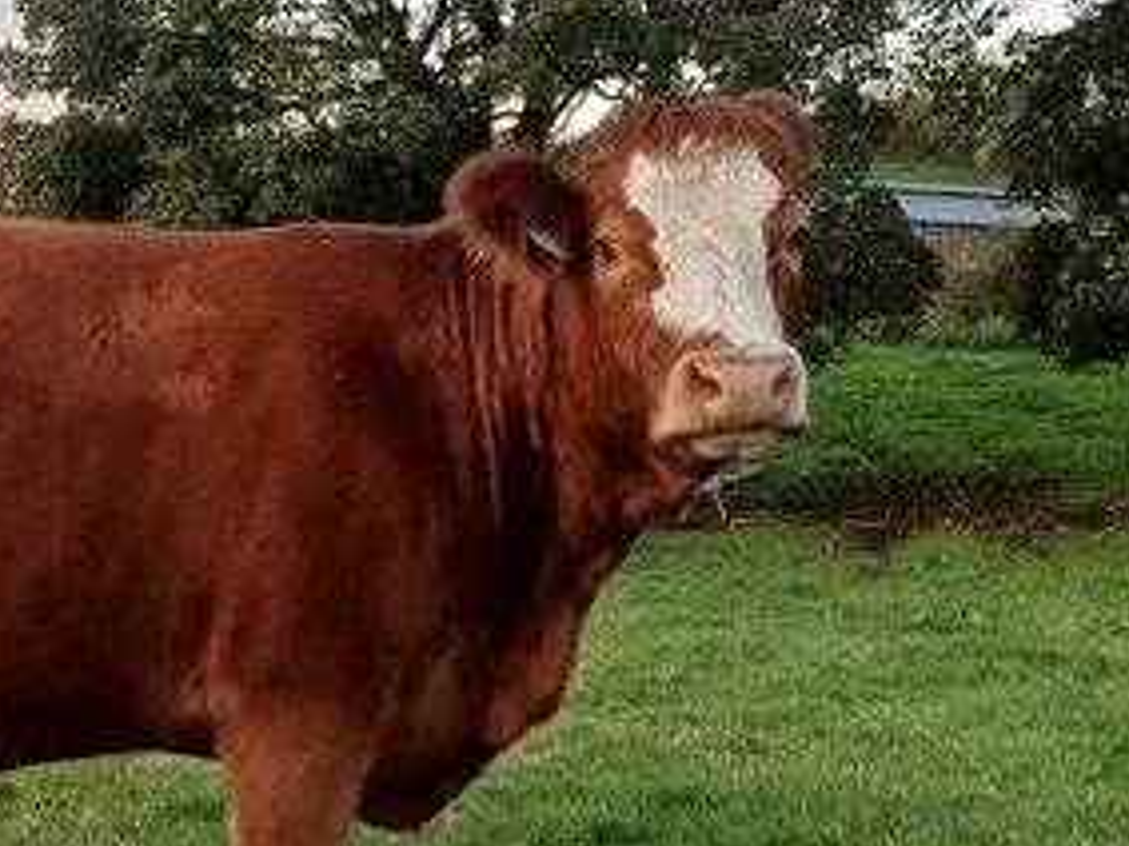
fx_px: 1728
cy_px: 730
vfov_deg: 26.7
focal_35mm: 53
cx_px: 64
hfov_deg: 33.8
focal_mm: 4.65
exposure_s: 1/50
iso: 64
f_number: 1.8
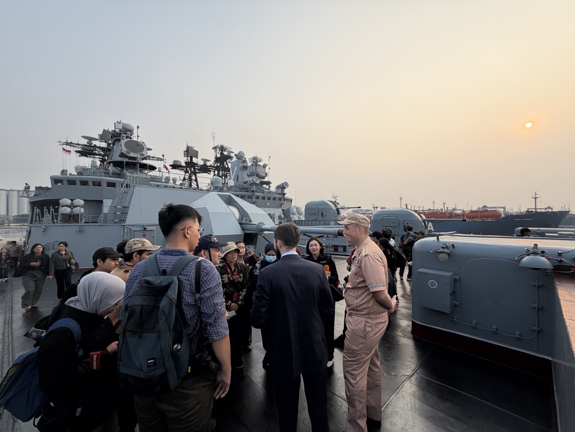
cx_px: 288
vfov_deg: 85.7
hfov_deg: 102.1
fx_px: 233
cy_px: 216
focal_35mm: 14
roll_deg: +0.1
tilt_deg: -0.8
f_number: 2.2
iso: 32
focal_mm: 2.22
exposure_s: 1/770
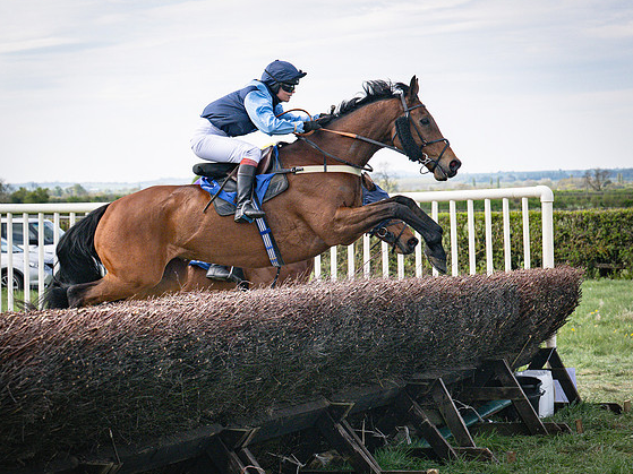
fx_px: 2304
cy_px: 156
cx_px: 342
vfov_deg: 11.7
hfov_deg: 15.6
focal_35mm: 126
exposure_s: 1/3200
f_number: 5
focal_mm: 70
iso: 400
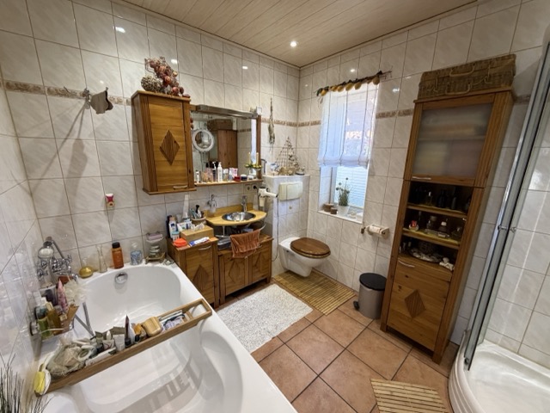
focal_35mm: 14
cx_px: 275
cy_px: 206
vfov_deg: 85.7
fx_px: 222
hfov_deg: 102.1
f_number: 2.2
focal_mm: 2.22
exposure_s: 1/50
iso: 250
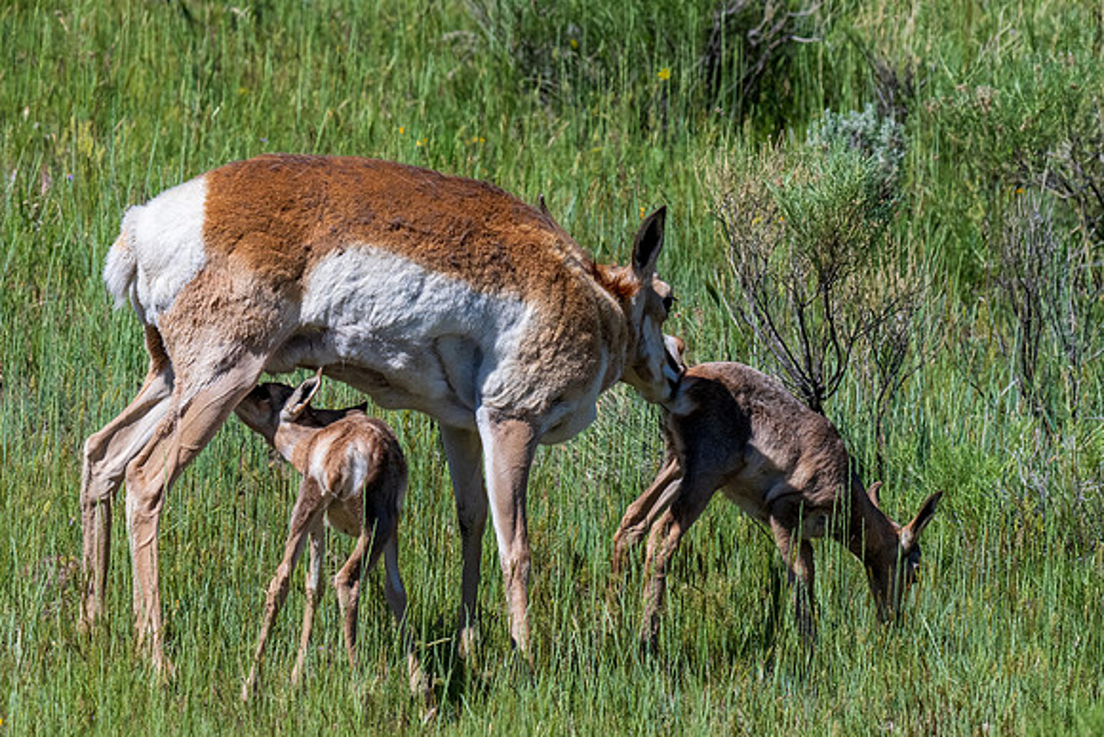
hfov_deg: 2.0
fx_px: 31696
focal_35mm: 1033
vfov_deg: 1.3
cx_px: 390
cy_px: 379
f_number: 11
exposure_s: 1/1250
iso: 640
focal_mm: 560
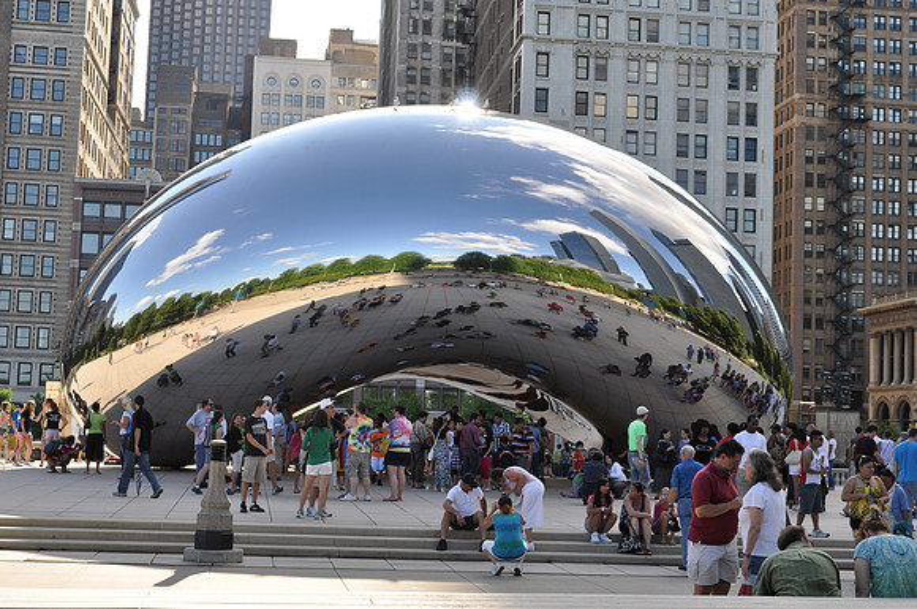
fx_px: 1450
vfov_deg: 23.7
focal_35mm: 57
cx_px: 458
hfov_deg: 35.1
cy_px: 304
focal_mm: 38
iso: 200
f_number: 7.1
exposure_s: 1/200
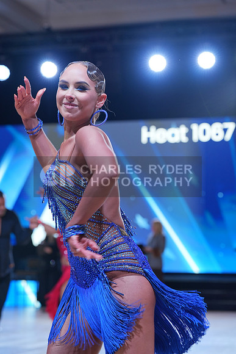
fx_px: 914
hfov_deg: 14.7
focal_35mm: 93
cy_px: 177
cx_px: 118
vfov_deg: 21.9
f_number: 4.5
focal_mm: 93
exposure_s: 1/400
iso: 800
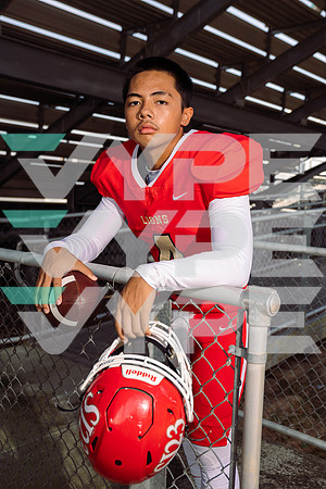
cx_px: 163
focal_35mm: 39
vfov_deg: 49.6
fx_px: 530
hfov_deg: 34.2
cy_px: 244
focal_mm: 39
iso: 125
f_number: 5
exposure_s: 1/250
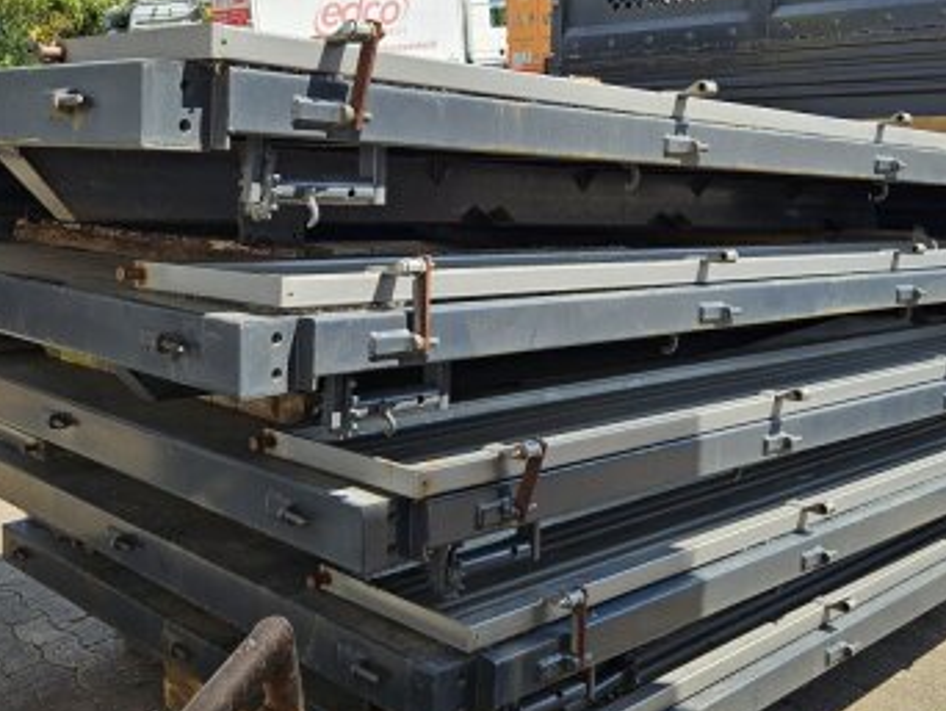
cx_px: 470
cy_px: 263
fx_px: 1176
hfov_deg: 43.8
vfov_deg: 33.5
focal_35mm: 43
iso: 25
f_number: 1.8
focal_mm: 5.4
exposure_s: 1/799
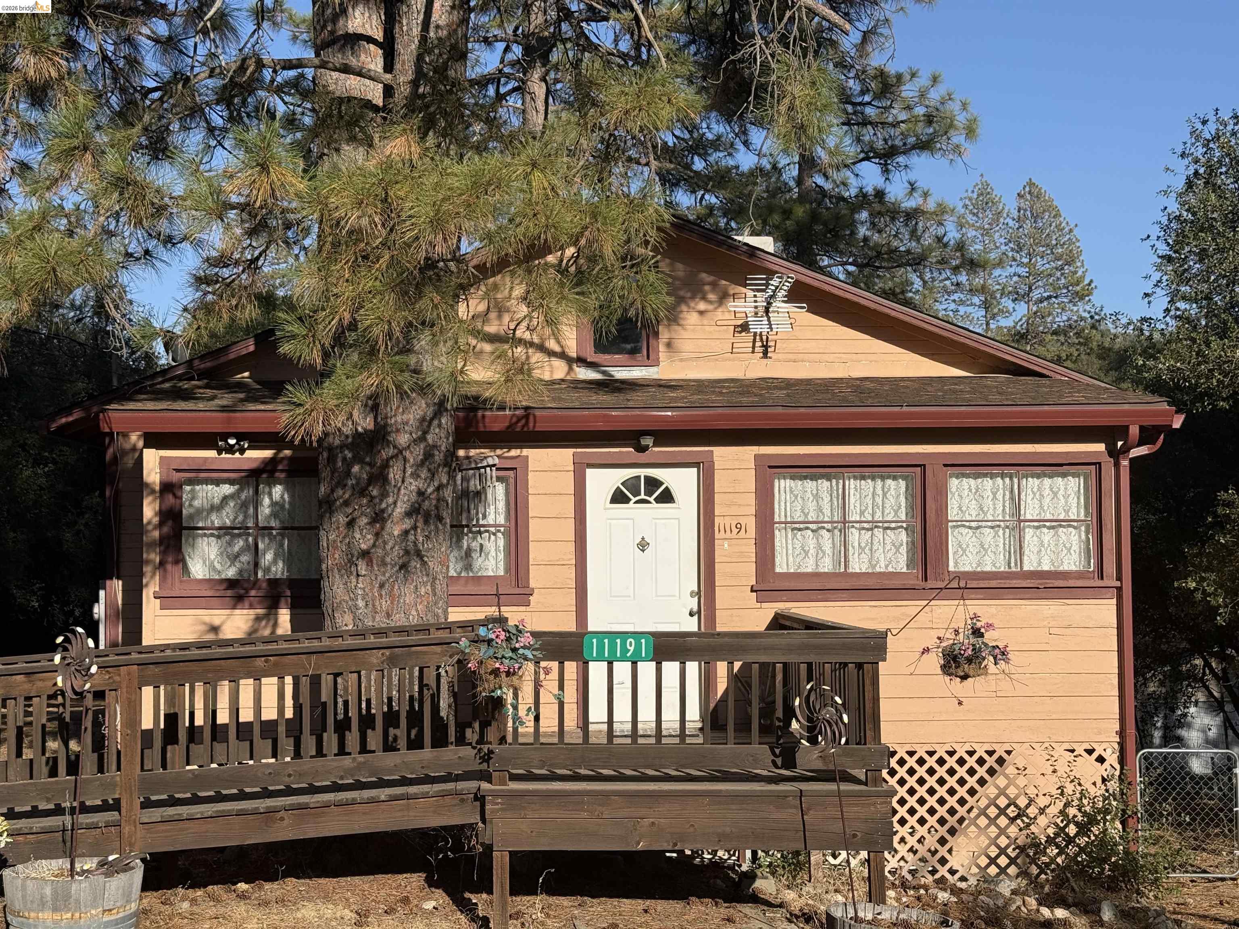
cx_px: 620
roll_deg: +0.3
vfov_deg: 30.3
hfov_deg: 39.7
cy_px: 464
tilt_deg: +2.6
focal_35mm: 48
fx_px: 1718
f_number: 1.78
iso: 64
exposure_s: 1/4878
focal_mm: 6.76
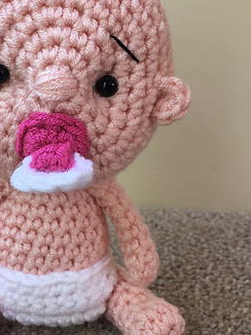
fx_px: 552
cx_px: 62
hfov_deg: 25.3
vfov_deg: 33.8
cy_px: 158
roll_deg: +1.0
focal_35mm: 57
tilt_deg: -20.2
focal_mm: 4.15
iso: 32
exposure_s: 1/50
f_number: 2.2
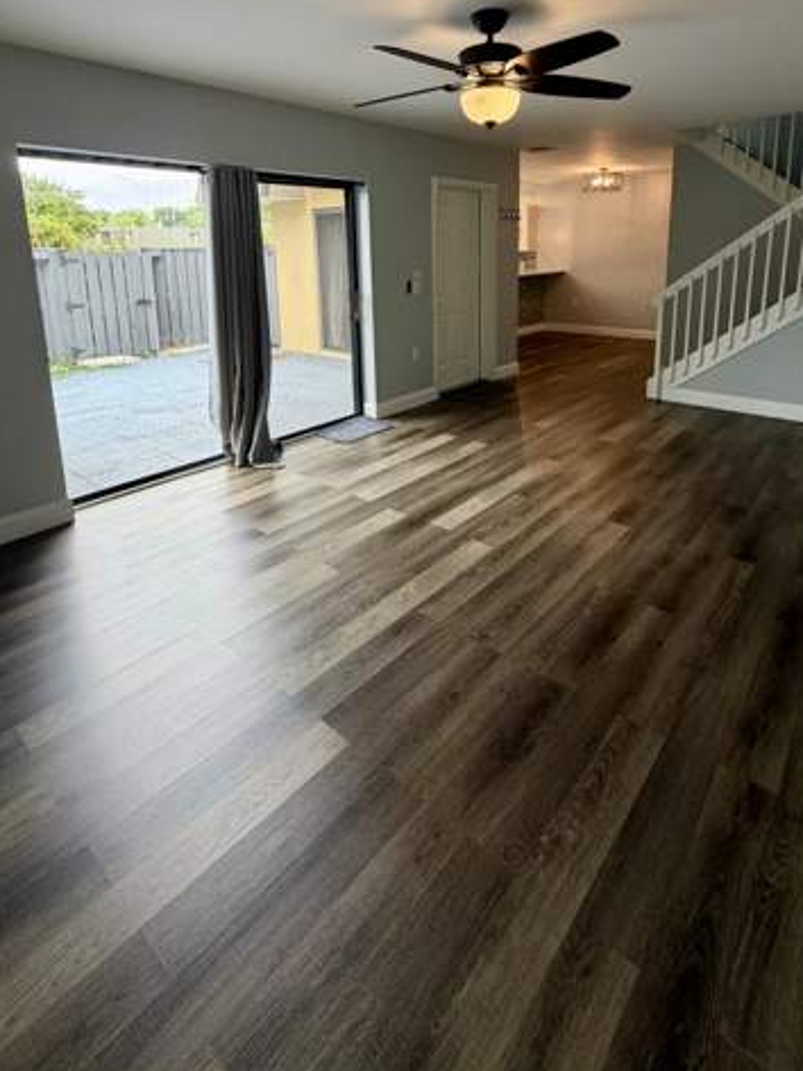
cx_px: 431
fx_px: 588
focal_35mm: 19
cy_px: 365
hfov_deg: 68.6
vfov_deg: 82.1
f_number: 2.2
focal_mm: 2.22
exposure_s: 1/120
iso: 64
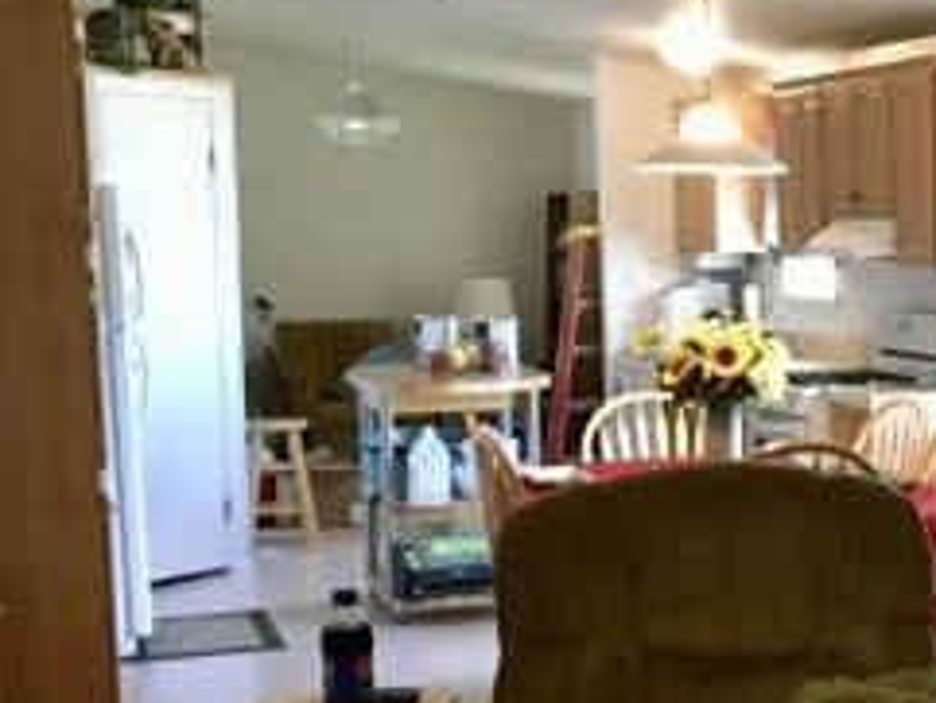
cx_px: 1115
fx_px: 2083
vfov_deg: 19.1
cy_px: 439
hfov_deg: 23.2
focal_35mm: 77
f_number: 2.2
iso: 200
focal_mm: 4.15
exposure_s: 1/20
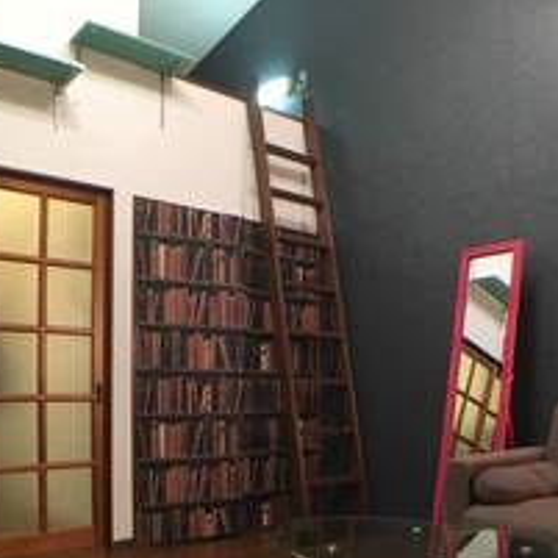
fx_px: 930
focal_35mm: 51
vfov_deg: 32.8
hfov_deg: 33.3
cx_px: 336
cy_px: 408
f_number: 2.2
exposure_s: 1/15
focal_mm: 4.15
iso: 250
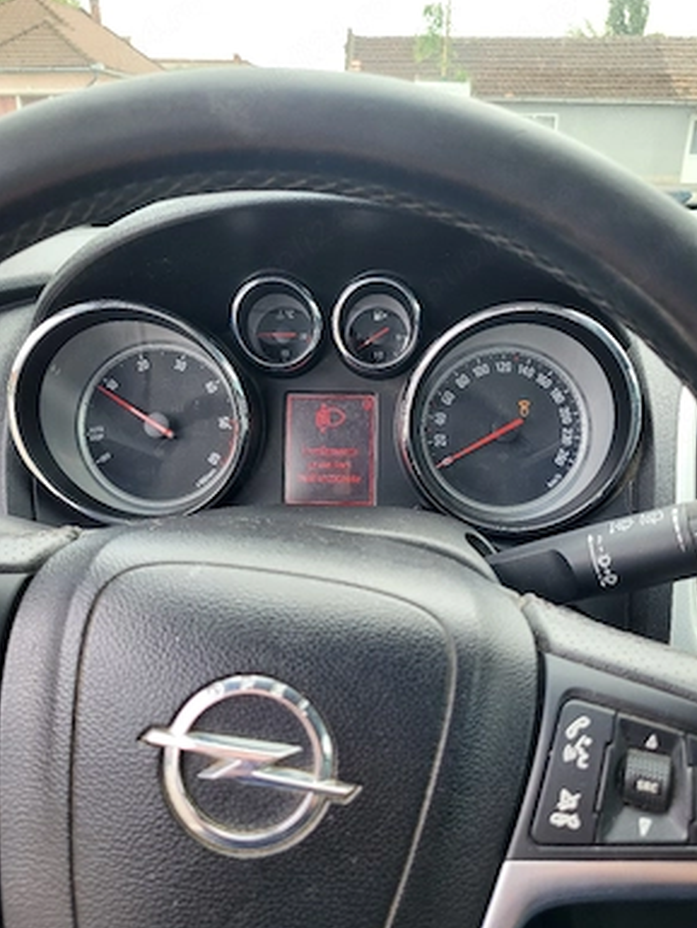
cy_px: 458
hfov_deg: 51.4
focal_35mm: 27
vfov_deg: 65.3
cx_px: 359
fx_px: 724
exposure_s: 1/233
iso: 40
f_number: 1.8
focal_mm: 5.4
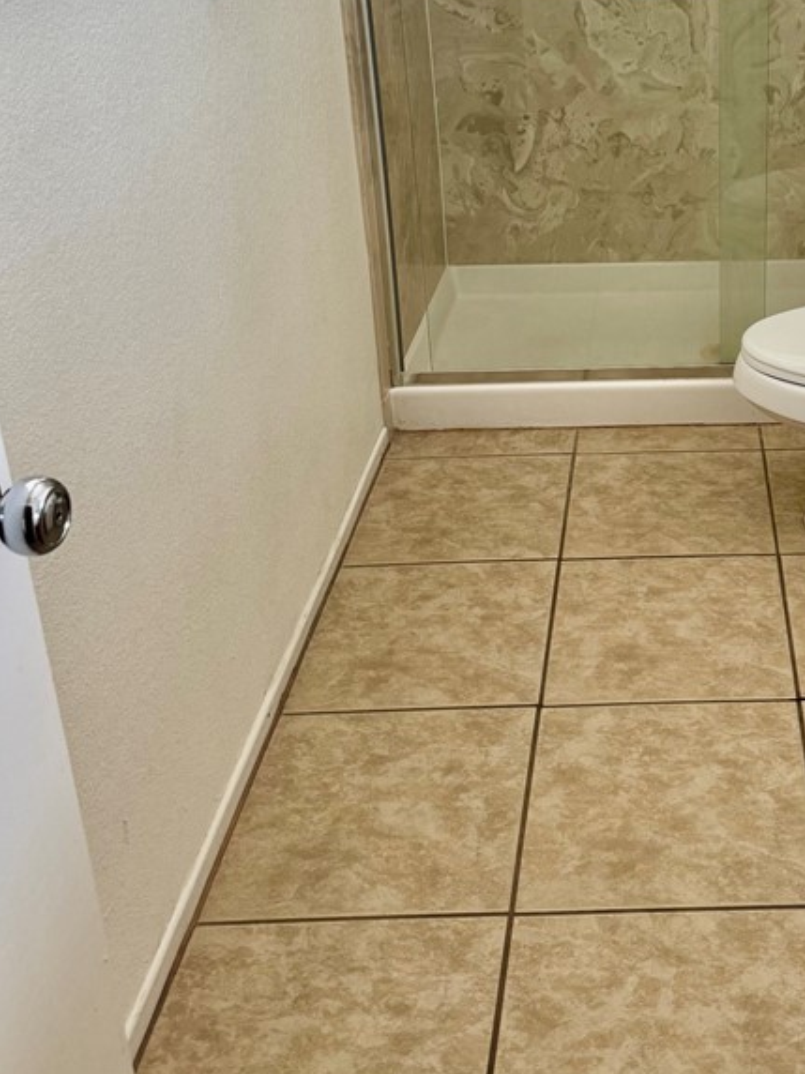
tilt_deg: -20.6
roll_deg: +0.7
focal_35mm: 43
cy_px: 253
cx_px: 689
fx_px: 1333
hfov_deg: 32.3
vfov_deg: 42.4
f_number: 1.78
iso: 200
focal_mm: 6.76
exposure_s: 1/93
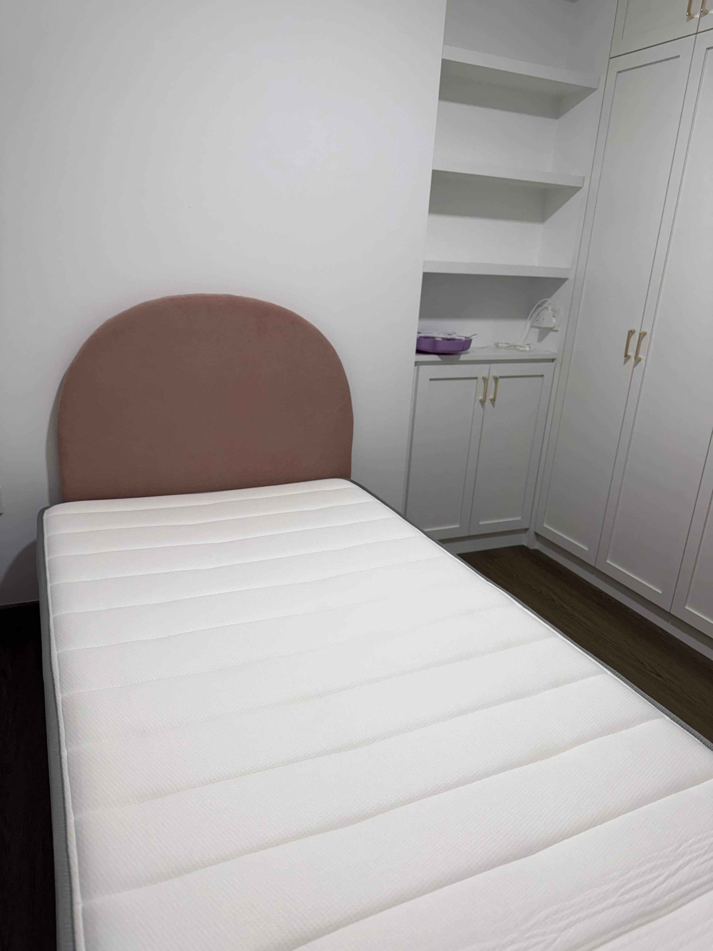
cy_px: 476
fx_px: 659
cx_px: 356
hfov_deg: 56.8
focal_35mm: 24
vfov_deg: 71.6
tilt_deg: -18.3
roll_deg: -4.1
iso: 125
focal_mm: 6.76
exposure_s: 1/100
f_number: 1.78
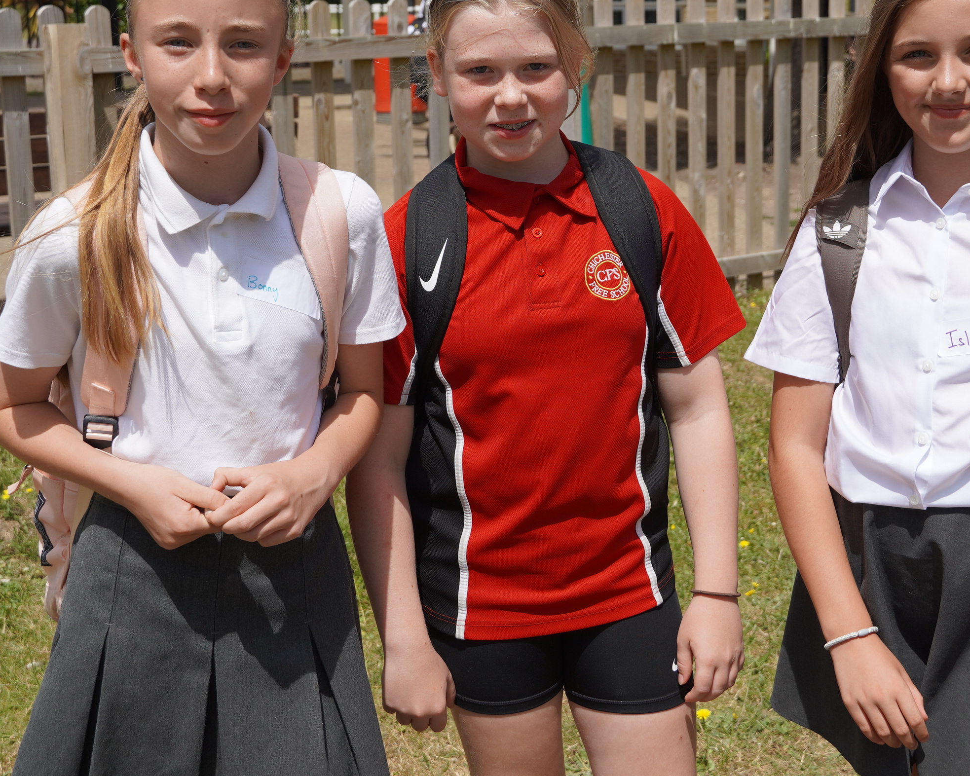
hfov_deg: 28.4
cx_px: 526
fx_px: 1915
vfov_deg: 22.9
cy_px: 340
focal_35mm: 67
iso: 100
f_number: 5.6
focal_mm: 31
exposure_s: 1/1000
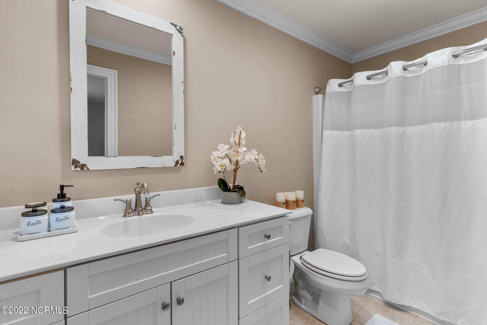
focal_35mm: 17
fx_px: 230
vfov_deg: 70.4
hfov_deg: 93.3
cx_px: 244
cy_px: 162
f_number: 6.3
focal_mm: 17
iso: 1000
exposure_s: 1/80
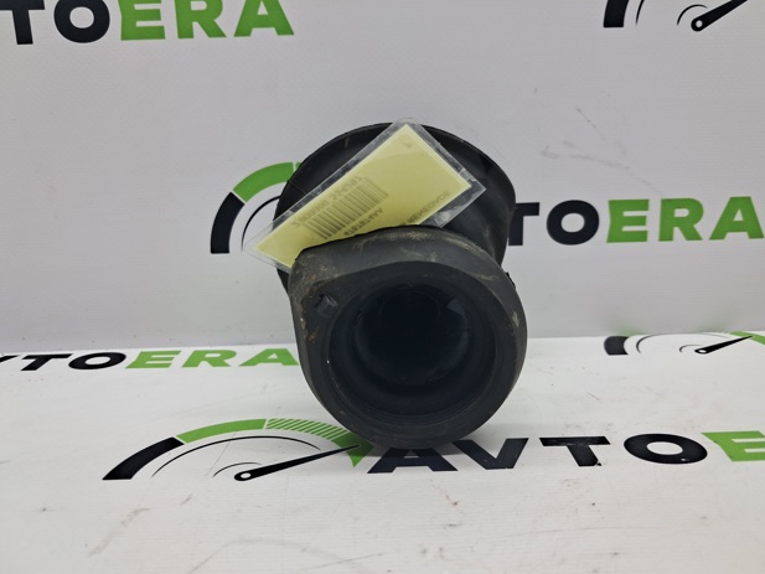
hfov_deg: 63.4
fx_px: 619
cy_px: 296
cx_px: 396
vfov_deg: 49.8
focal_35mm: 28
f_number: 1.8
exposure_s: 1/100
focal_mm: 4
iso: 50
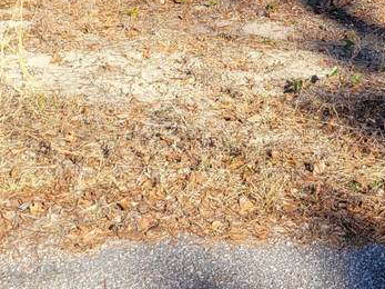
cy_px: -209
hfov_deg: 20.0
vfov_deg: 13.9
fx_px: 1067
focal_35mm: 96
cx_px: 355
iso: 40
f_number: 1.8
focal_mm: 5.4
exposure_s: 1/968
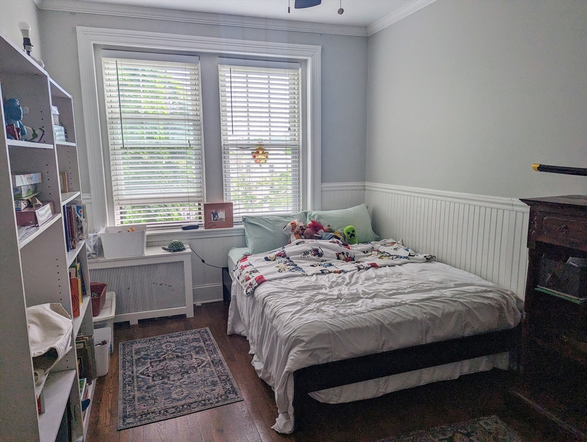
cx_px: 294
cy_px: 221
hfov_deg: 71.5
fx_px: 408
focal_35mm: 24
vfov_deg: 56.9
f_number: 1.85
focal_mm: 6.81
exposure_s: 1/191
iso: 51
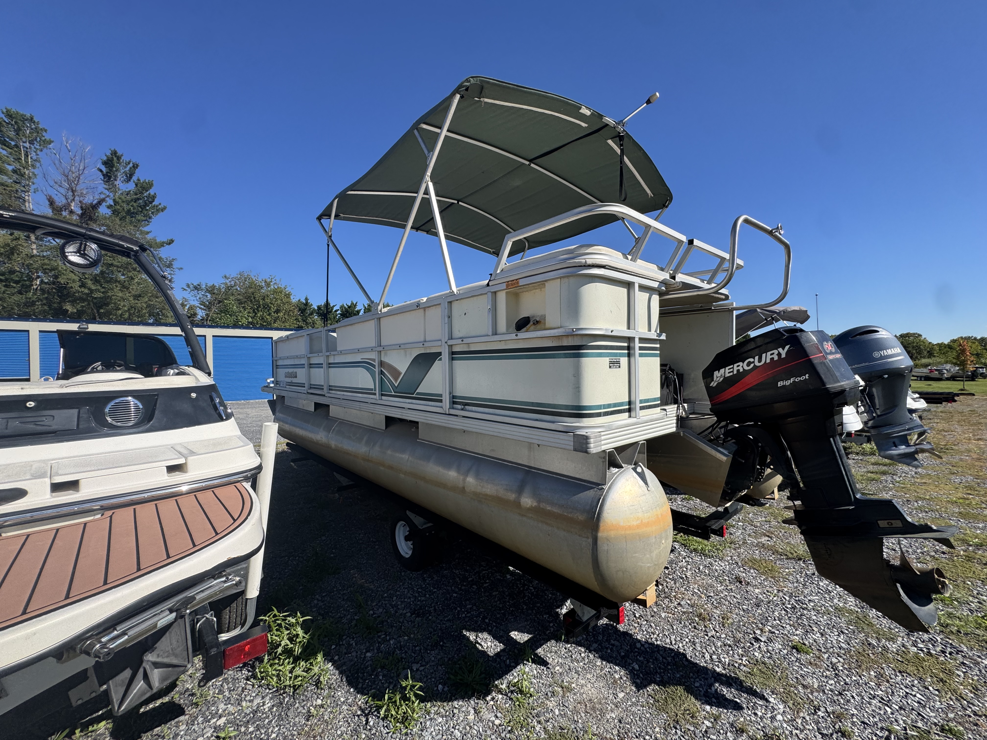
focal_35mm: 14
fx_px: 399
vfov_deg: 85.7
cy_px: 370
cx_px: 494
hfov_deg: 102.1
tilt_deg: +2.5
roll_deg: +1.1
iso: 50
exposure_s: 1/1672
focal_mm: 2.22
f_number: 2.2
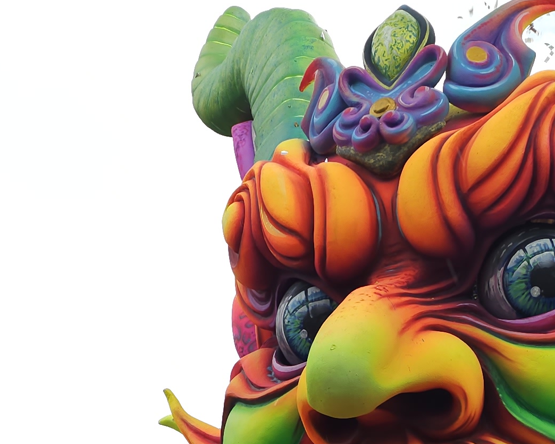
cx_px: 384
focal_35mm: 86
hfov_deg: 22.1
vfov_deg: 16.9
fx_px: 1412
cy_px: 571
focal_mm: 6.3
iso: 10
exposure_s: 1/303
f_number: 1.7
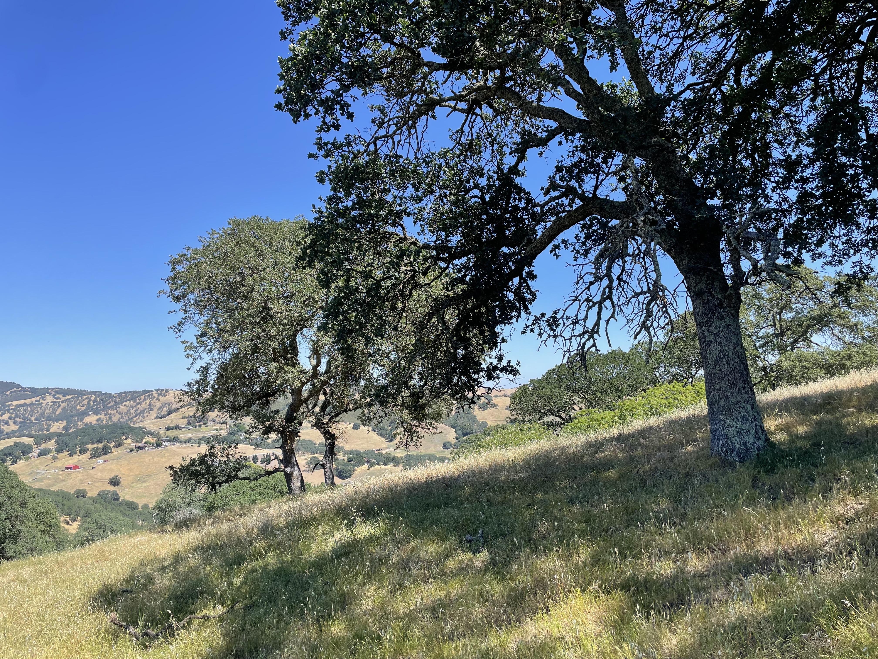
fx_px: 659
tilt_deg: +6.3
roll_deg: +1.7
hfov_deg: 67.3
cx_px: 439
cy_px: 330
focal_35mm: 26
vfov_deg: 53.1
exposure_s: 1/1667
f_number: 1.6
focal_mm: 4.2
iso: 32
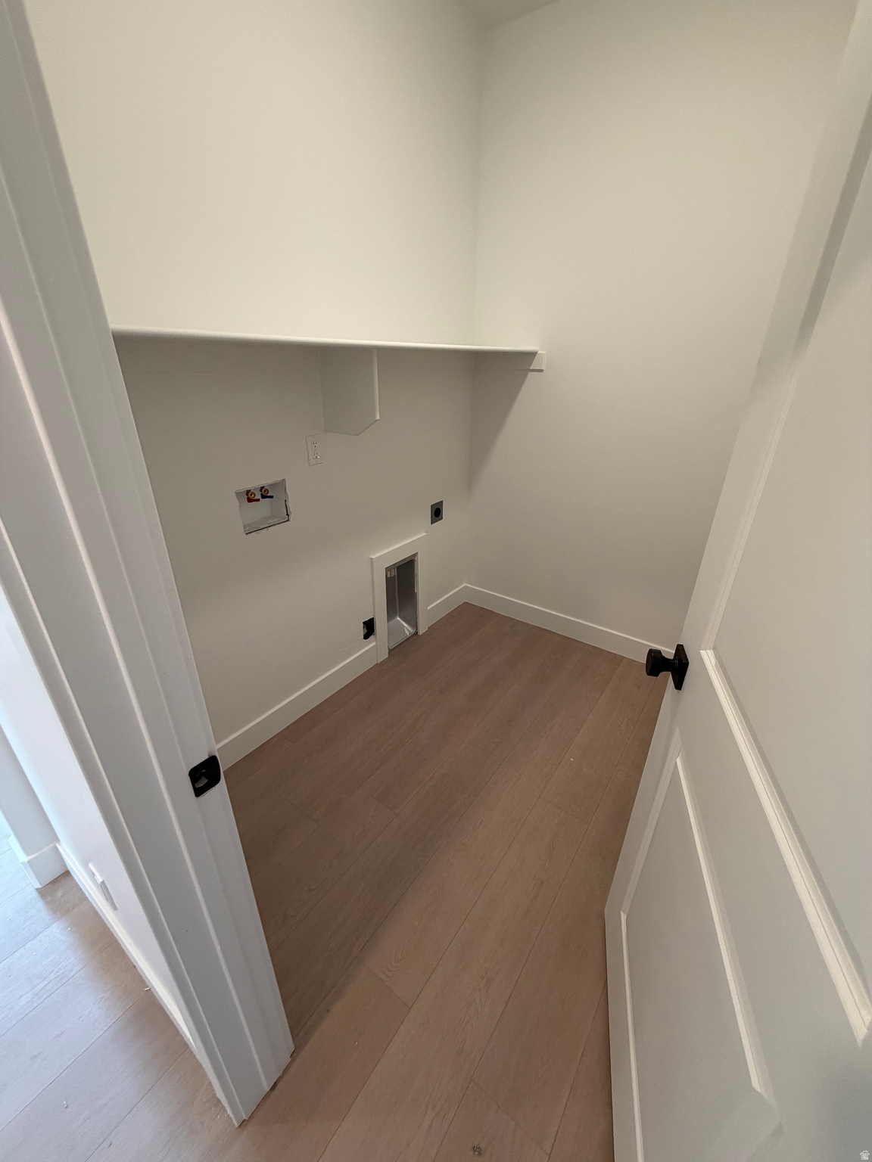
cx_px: 436
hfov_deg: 85.7
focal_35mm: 14
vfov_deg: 102.1
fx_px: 470
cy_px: 581
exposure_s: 1/120
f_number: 2.2
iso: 250
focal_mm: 2.22
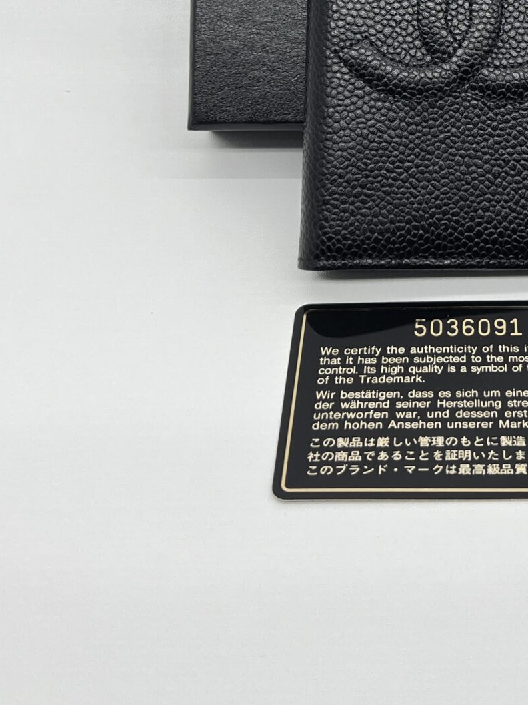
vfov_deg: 29.1
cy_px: 30
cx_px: 471
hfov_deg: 22.7
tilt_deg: -37.8
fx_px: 1282
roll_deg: +0.3
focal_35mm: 63
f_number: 1.5
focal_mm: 5.7
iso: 32
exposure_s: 1/103
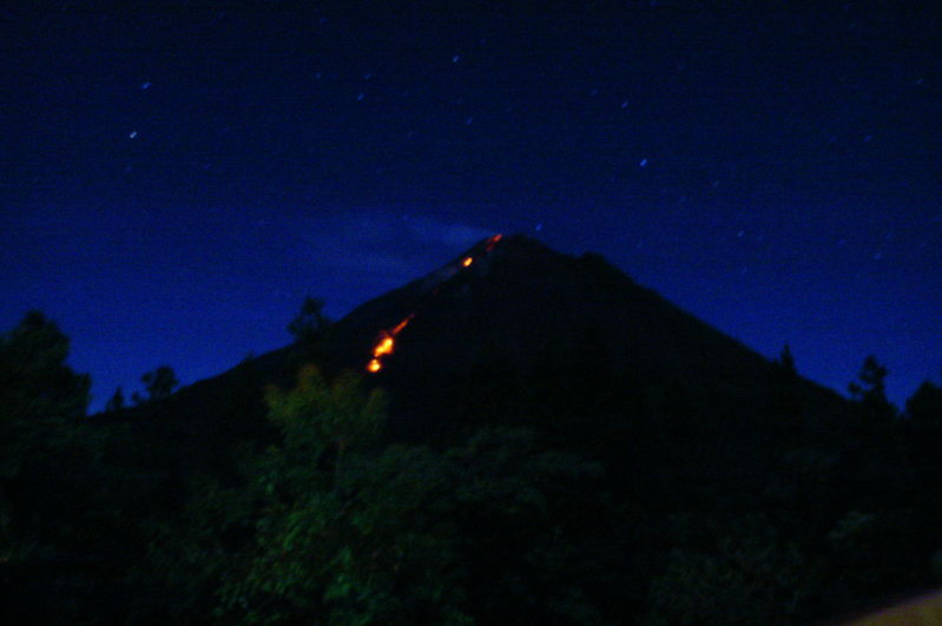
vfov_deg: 43.5
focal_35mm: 30
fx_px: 784
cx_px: 471
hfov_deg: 62.0
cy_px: 313
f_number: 4
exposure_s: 6
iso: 3200
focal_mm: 20
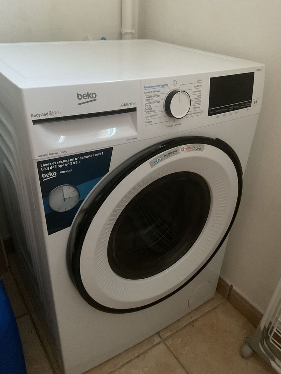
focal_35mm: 29
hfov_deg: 48.2
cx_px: 140
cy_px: 187
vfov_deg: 61.7
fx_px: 314
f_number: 1.8
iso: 500
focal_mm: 3
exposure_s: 1/24
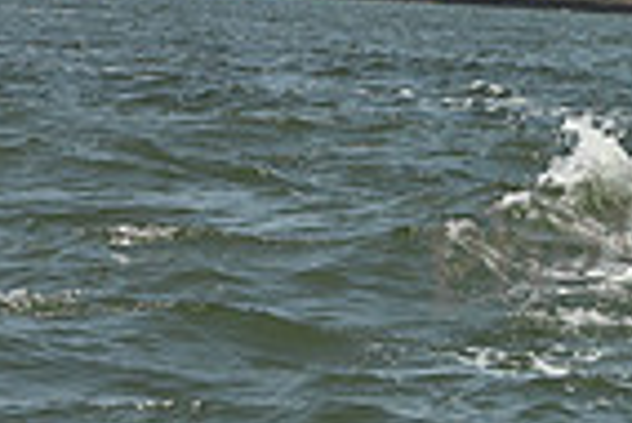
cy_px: -96
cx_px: 1282
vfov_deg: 3.2
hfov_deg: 4.7
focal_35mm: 428
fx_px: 7521
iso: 320
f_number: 10
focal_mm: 105
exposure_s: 1/1250
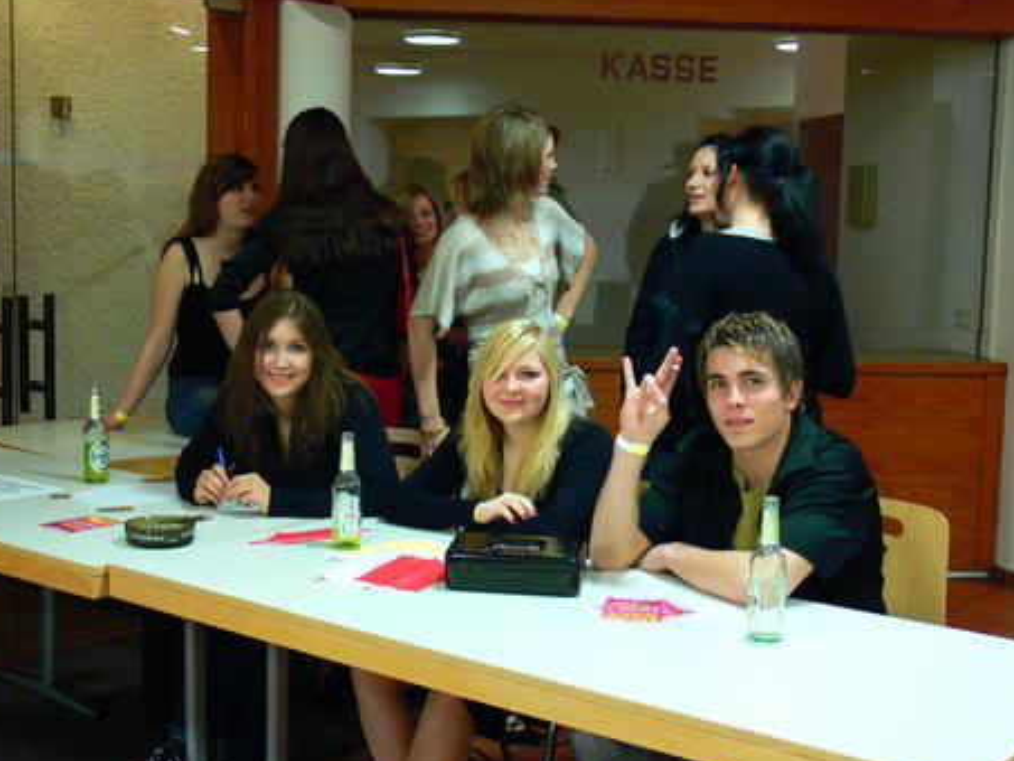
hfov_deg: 37.5
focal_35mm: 51
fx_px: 1494
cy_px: 383
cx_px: 495
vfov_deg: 28.6
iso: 200
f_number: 3.2
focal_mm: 10.3
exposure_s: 1/8
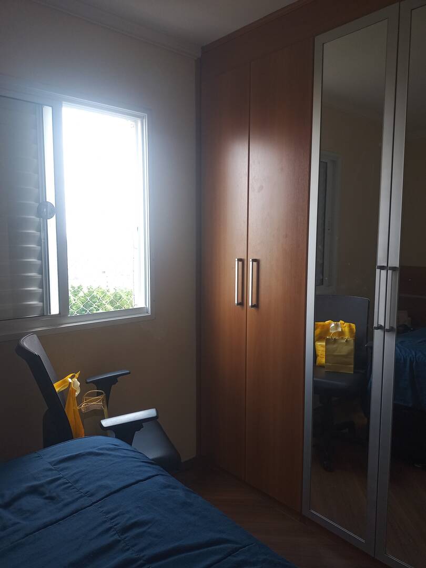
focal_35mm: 28
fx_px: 459
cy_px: 284
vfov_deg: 63.4
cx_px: 213
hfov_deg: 49.7
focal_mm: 4.71
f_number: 1.8
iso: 50
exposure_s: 1/120
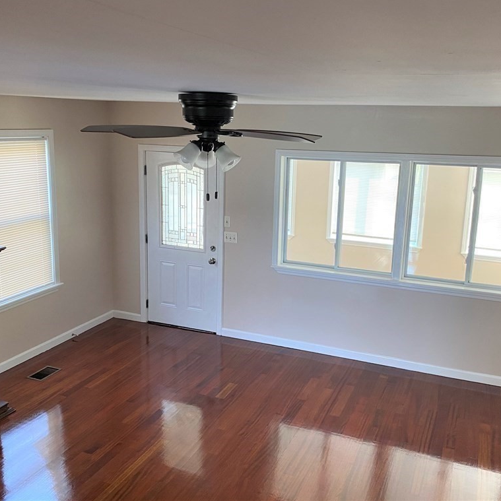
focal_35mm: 31
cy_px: 250
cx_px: 251
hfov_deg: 52.5
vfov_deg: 52.5
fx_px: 508
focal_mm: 4.25
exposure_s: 1/79
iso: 125
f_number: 1.8
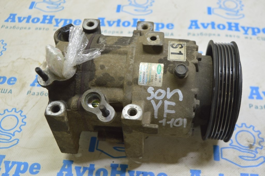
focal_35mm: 45
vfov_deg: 29.8
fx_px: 331
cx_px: 132
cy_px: 88
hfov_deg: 43.6
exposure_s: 1/20
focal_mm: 30
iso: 400
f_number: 5.6
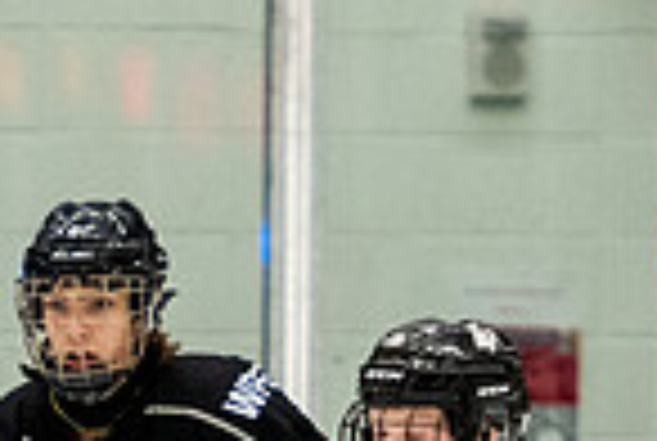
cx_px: 132
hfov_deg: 1.5
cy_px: 629
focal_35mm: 1332
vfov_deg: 1.0
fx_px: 24358
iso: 2000
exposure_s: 1/640
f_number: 2.8
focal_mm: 180
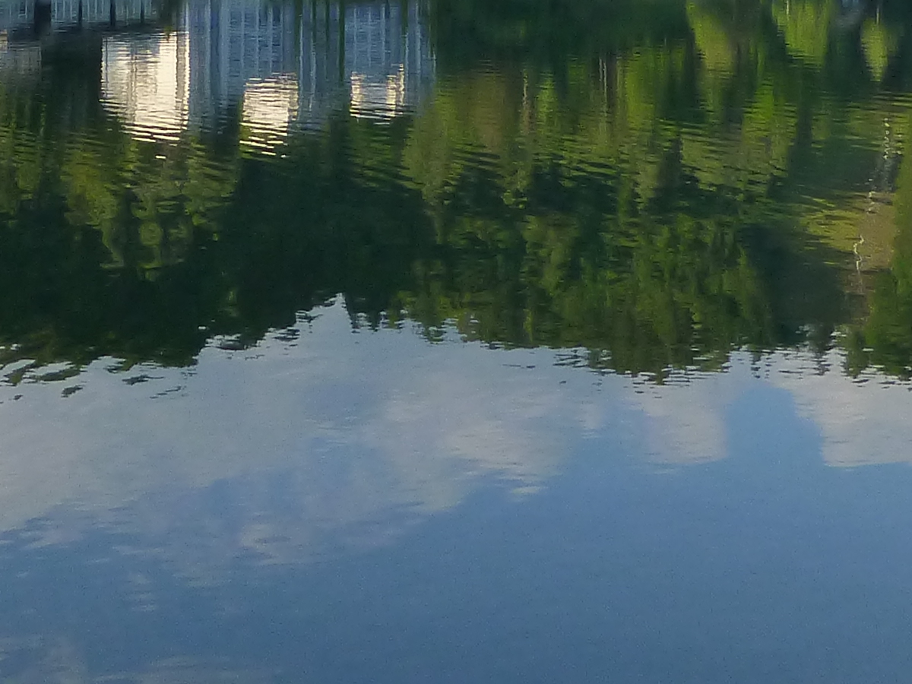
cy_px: -318
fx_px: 2371
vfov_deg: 15.3
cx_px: 255
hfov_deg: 21.6
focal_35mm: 90
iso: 160
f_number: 4
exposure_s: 1/400
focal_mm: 4.3
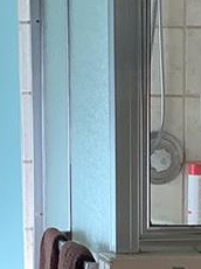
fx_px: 1257
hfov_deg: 9.1
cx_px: 210
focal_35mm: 162
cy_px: 400
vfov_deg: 11.7
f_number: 2.4
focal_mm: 3.3
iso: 50
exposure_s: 1/60
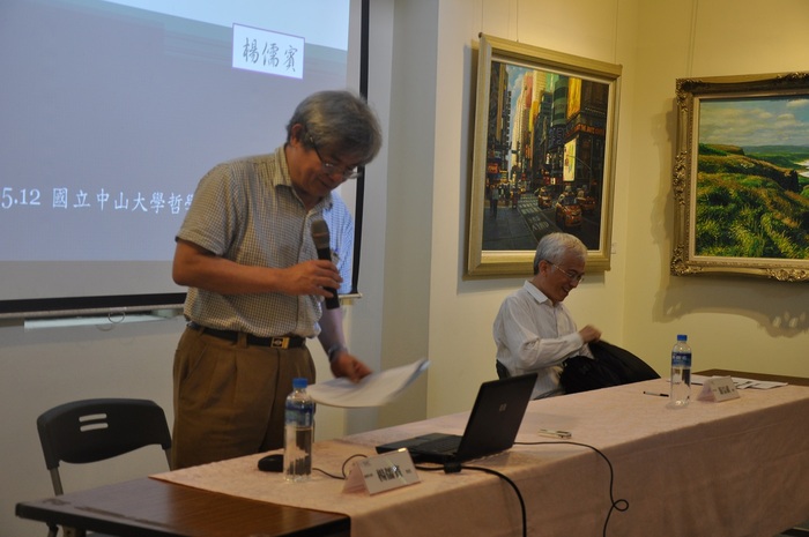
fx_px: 1347
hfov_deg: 33.4
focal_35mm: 60
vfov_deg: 22.6
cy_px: 268
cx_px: 404
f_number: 4.5
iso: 450
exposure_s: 1/15
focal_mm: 40
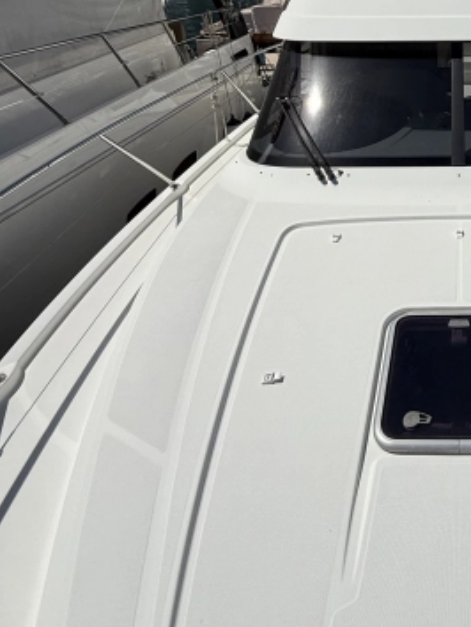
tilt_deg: -12.1
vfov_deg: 54.6
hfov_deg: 42.6
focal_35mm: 29
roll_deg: +1.5
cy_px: 76
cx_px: 455
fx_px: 525
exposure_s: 1/6173
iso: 40
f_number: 2.2
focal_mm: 2.22
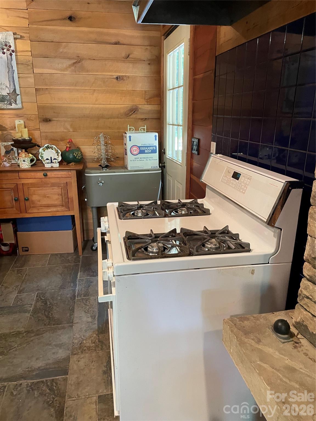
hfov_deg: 53.1
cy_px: 210
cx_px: 158
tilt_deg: -15.8
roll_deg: +3.1
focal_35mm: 26
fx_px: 316
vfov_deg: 67.3
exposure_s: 1/60
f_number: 1.6
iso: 400
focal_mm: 4.2
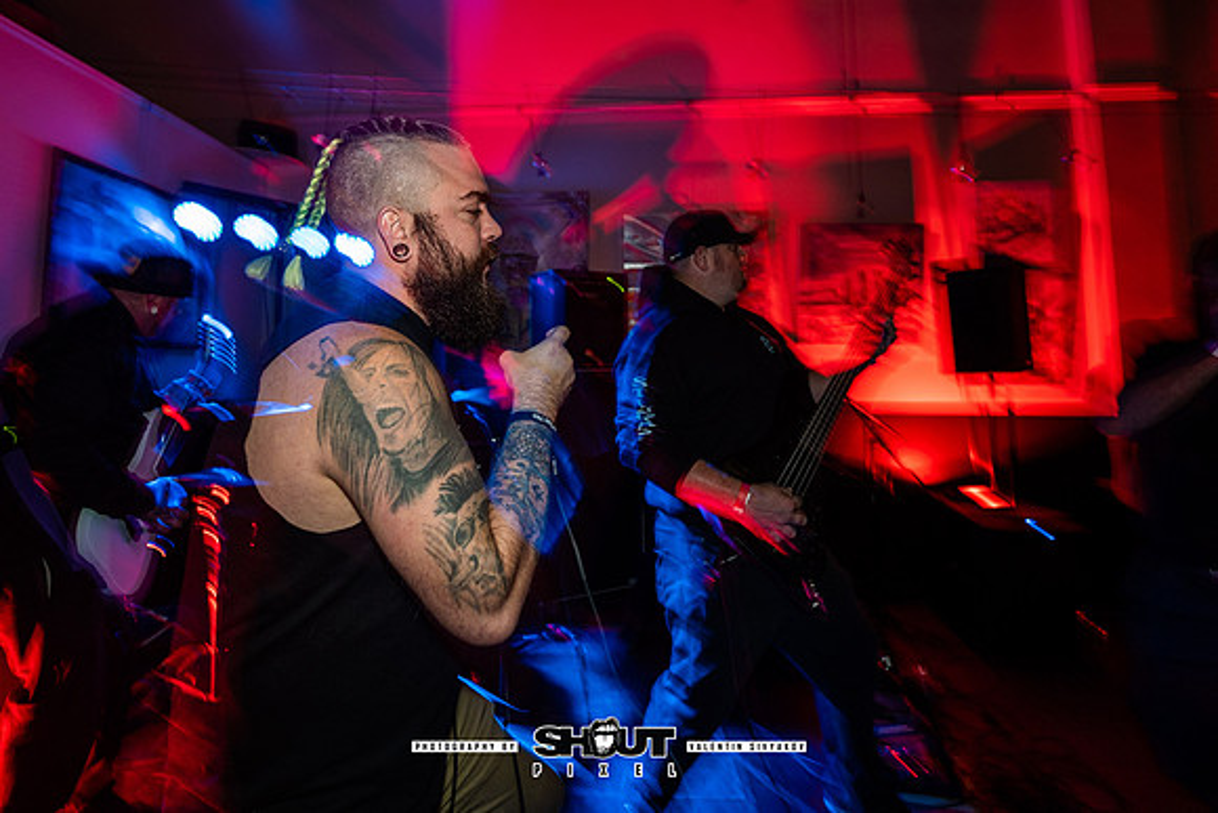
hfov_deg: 90.8
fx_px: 599
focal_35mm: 18
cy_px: 299
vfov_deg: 67.2
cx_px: 562
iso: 160
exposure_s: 1/10
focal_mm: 14
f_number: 2.8
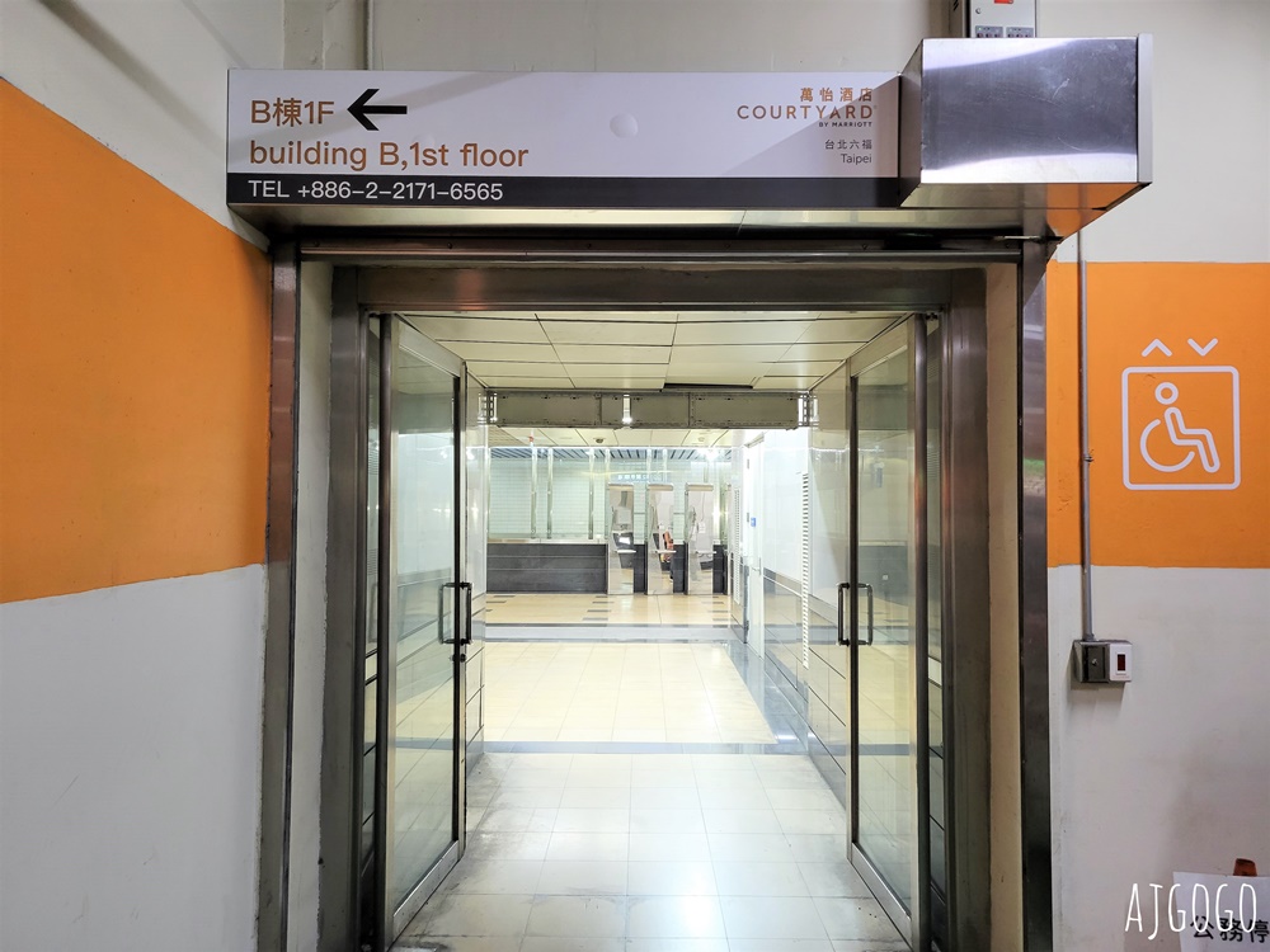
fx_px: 954
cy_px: 476
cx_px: 635
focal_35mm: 26
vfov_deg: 53.1
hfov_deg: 67.3
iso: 250
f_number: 1.8
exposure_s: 1/40
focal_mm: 5.4
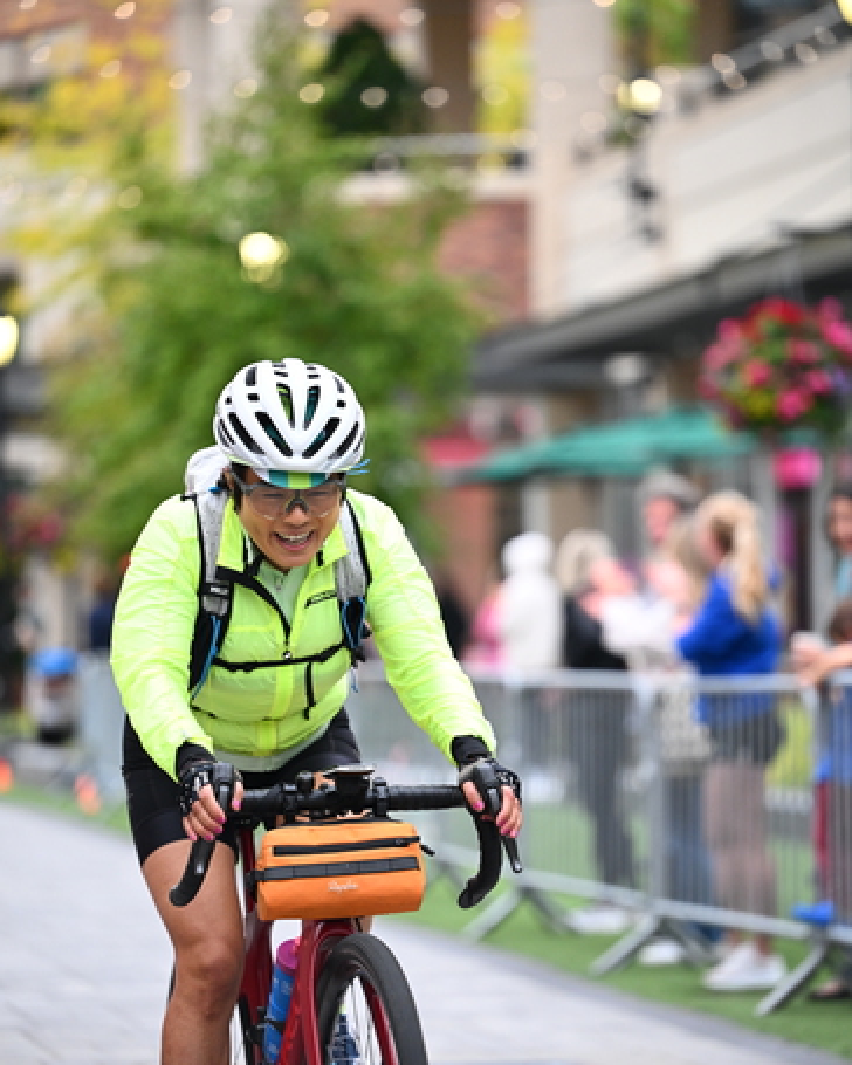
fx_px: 5012
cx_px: 425
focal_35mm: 159
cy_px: 580
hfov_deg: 9.7
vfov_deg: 12.1
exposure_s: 1/800
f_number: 2.8
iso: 1600
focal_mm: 140
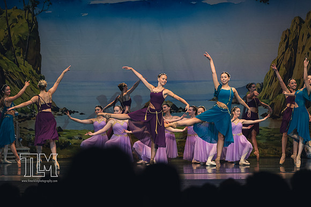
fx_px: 1425
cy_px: 104
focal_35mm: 165
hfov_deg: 12.5
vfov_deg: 8.3
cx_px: 156
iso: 640
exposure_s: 1/500
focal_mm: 110
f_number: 2.8
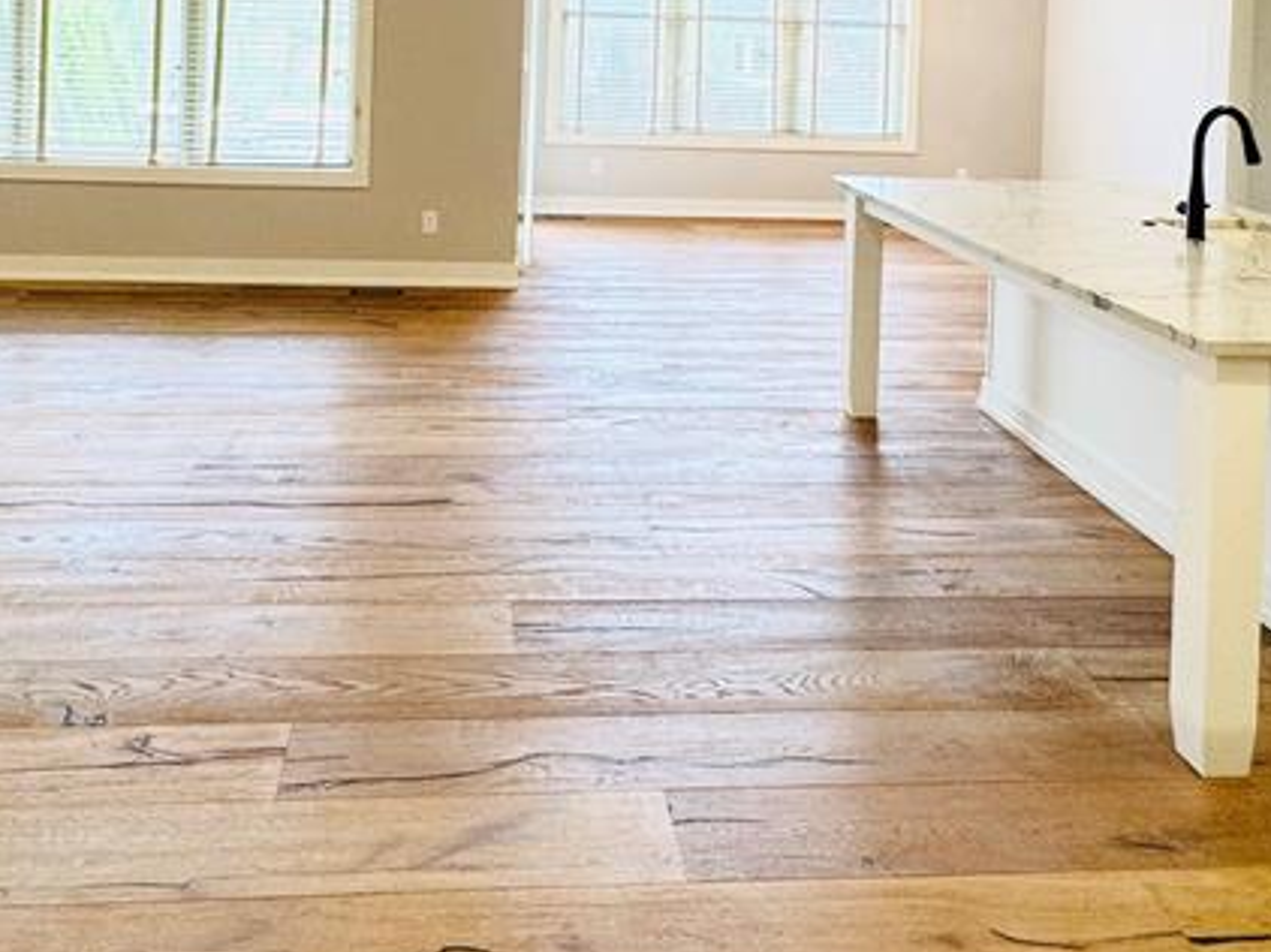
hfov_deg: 53.9
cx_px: 566
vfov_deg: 37.7
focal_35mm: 34
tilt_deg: -2.0
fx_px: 1248
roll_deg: -1.9
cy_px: 24
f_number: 2.2
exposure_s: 1/120
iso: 125
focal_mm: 2.22
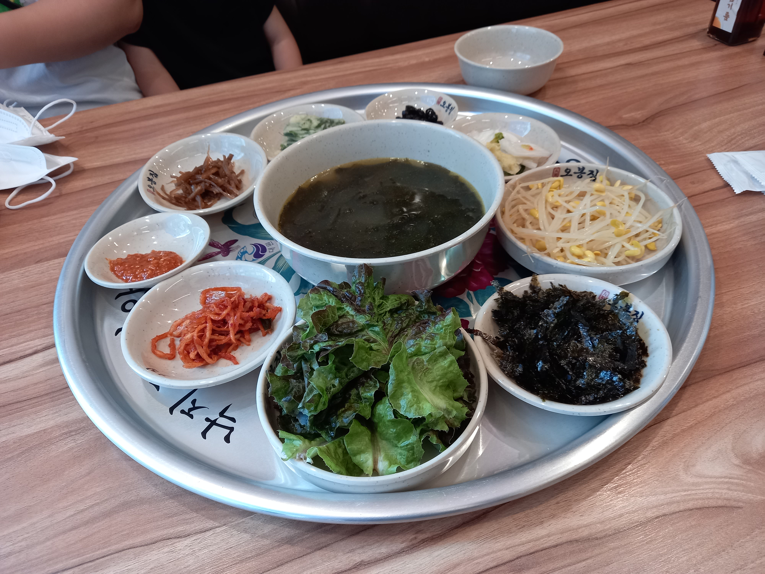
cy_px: 287
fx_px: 552
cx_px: 382
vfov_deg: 54.9
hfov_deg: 69.4
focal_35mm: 25
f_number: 2
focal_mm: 4.6
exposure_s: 1/60
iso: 125
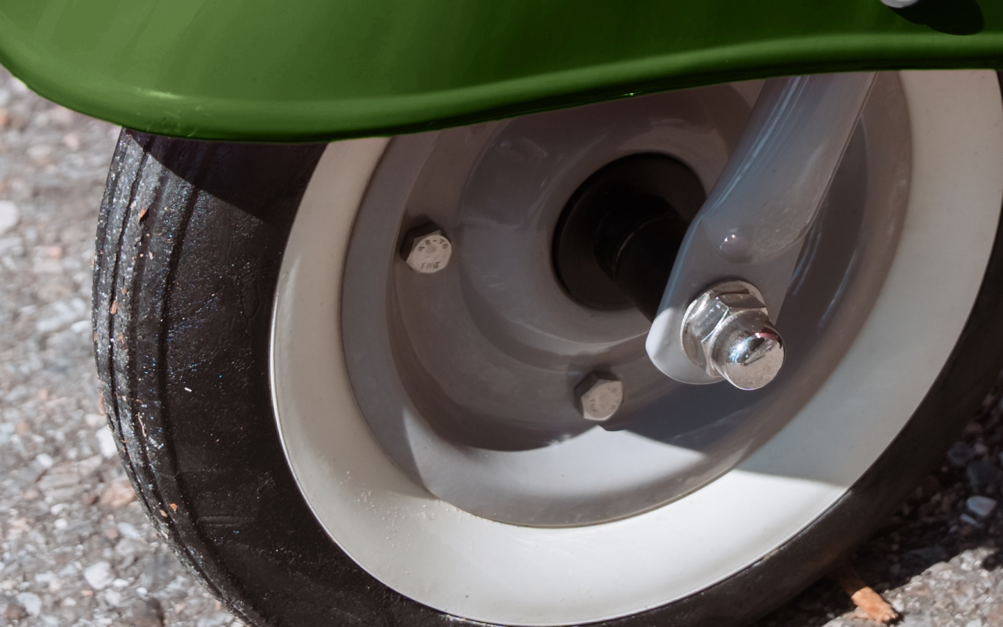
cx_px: 1213
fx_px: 4687
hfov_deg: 11.9
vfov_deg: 7.2
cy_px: -826
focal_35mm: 171
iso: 100
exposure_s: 1/1000
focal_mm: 34.7
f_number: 5
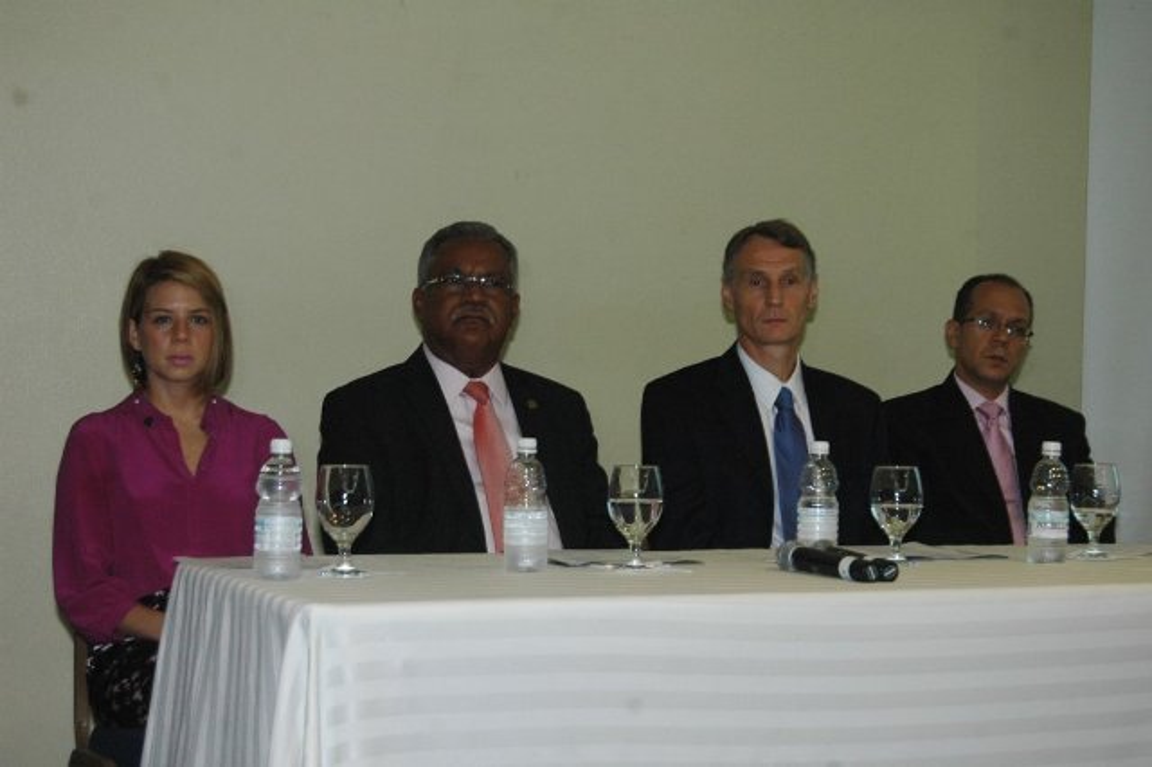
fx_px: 2159
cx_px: 576
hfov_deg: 29.9
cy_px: 384
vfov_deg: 20.1
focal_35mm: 68
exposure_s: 1/40
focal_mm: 45
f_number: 5.3
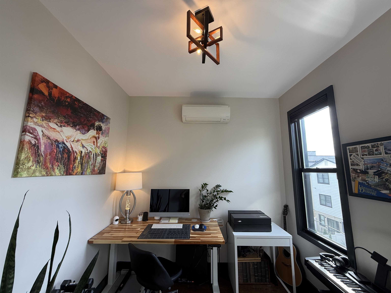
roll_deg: -0.6
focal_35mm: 14
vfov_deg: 85.7
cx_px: 196
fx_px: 158
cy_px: 146
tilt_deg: +8.9
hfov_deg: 102.1
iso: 80
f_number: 2.2
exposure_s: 1/120
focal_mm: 2.22
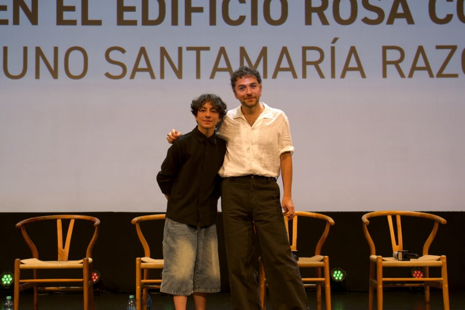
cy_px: 155
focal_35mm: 69
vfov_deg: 19.7
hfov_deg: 29.2
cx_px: 232
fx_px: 891
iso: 800
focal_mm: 46
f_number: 4
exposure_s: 1/100
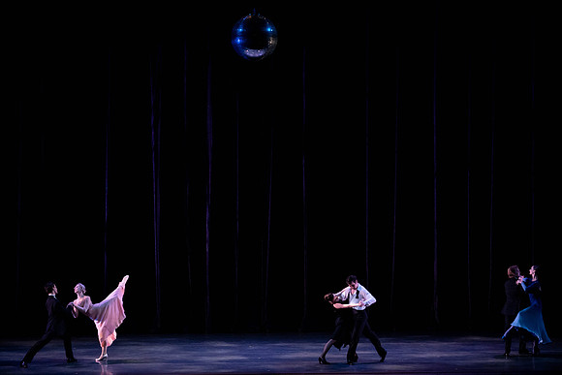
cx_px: 290
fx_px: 2227
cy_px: 210
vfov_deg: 9.6
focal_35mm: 143
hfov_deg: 14.4
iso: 2500
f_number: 2.8
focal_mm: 127
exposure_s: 1/320
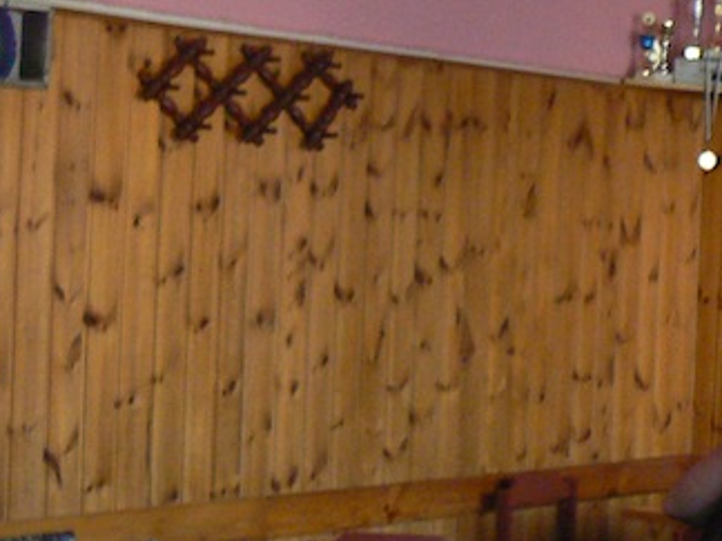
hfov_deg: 16.1
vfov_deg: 13.3
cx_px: 1103
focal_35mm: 111
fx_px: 2315
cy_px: 265
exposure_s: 1/13
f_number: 2.8
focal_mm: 6
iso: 200
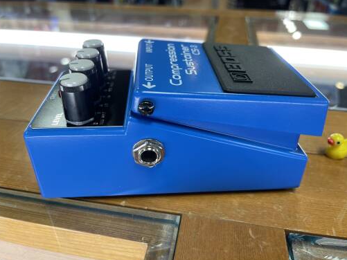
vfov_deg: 51.4
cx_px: 170
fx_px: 271
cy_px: 133
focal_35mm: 27
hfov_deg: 65.3
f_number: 1.6
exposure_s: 1/60
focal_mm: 4.2
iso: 64
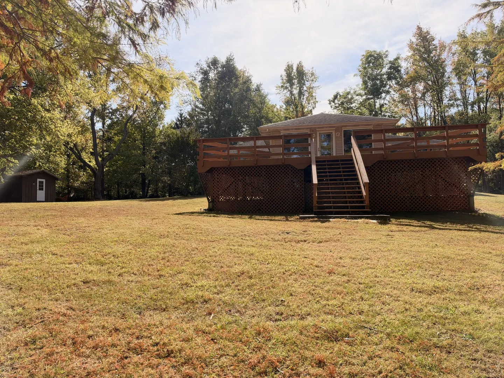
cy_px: 189
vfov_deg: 56.8
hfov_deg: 71.6
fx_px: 349
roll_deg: +1.9
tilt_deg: +4.2
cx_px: 252
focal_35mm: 24
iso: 80
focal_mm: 6.93
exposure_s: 1/3096
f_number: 1.8
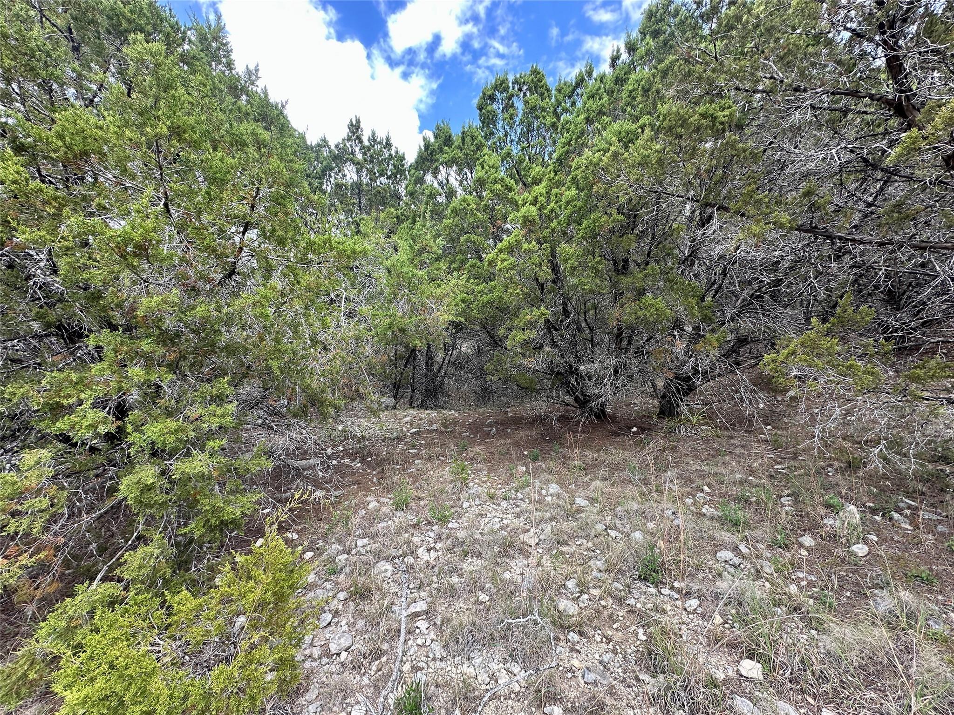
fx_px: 386
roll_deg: -2.1
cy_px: 358
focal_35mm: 14
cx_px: 477
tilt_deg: +4.9
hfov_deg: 102.1
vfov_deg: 85.7
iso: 40
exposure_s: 1/233
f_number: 2.2
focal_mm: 2.22
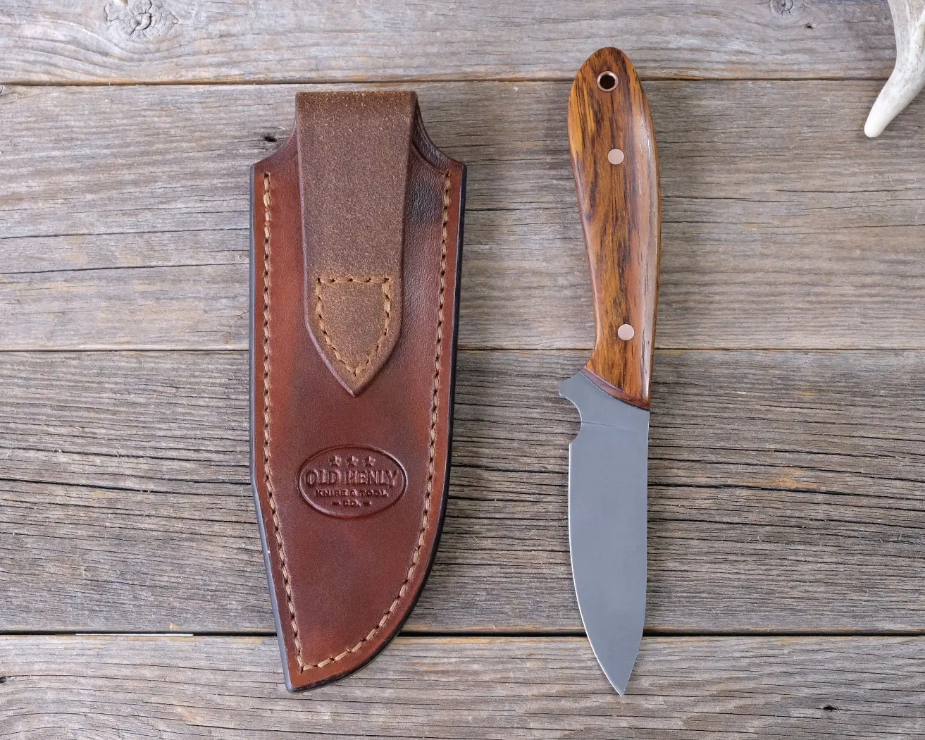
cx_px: 467
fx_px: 1670
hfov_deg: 31.0
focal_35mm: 61
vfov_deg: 25.0
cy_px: 370
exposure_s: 1/42
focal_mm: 35.8
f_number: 8
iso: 800
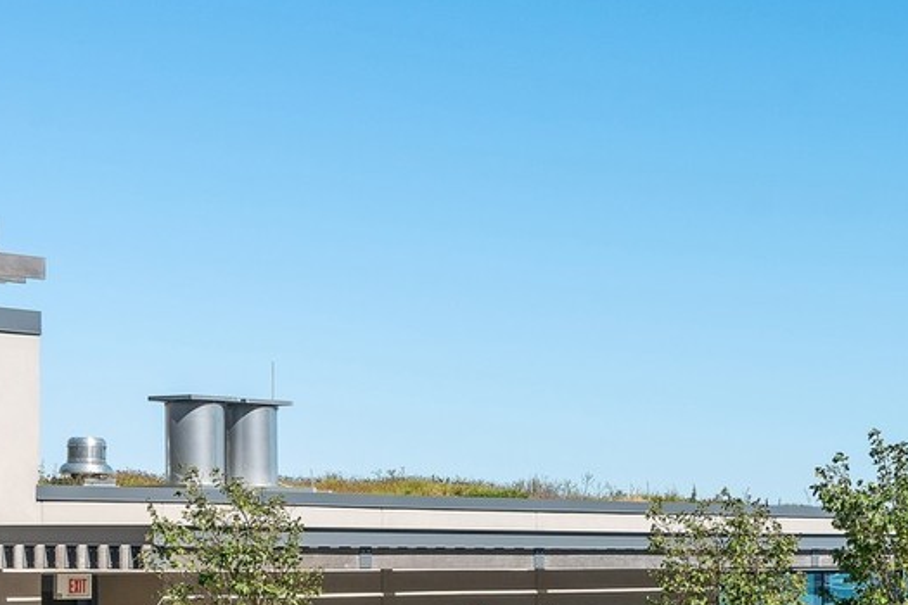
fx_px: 2648
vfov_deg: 12.9
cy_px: 581
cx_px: 1185
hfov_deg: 18.1
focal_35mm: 105
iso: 320
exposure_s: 1/125
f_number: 8
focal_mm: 34
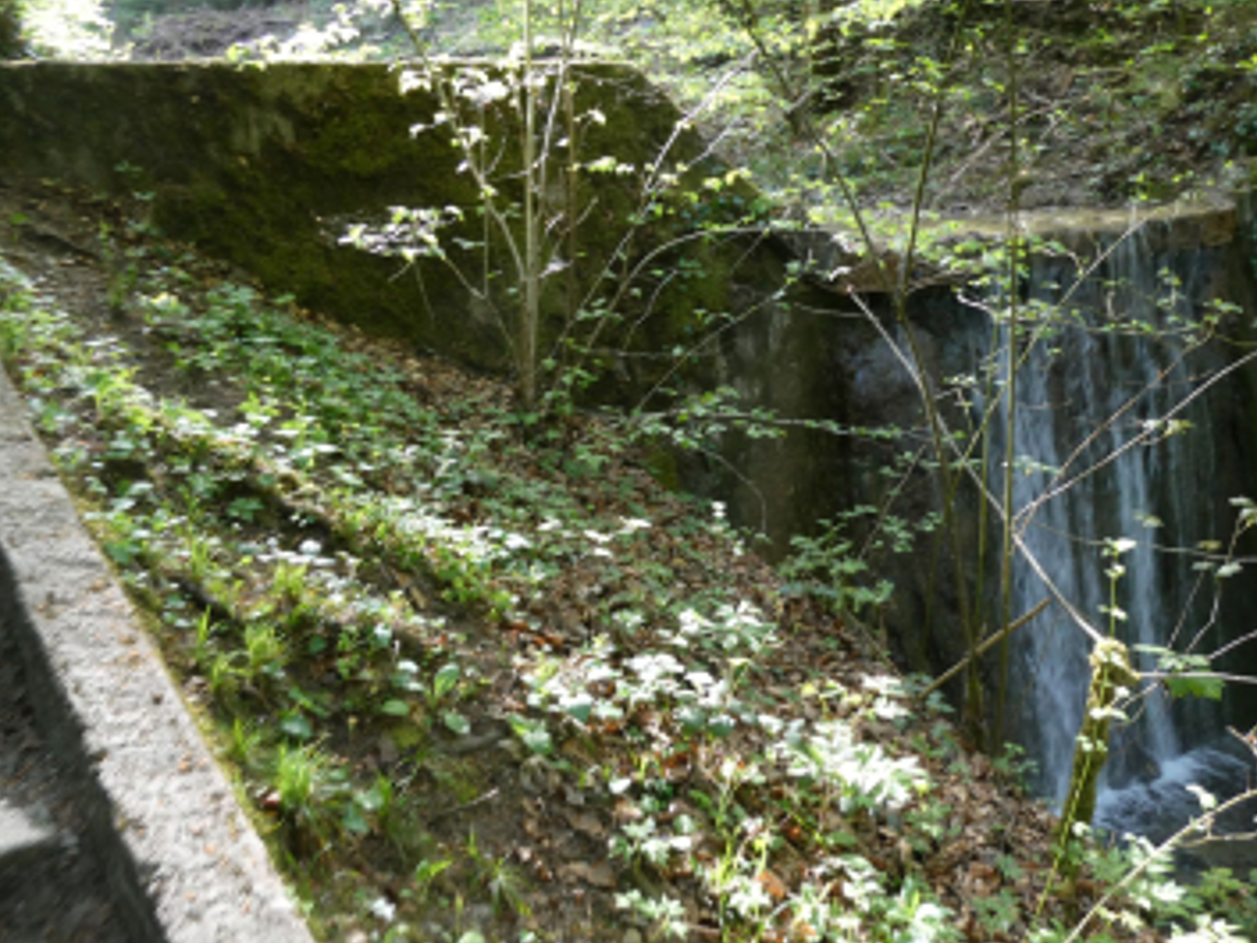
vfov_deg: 48.2
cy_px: 520
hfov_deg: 61.6
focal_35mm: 29
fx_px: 1053
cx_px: 579
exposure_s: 1/60
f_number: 3.3
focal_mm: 4.3
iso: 160
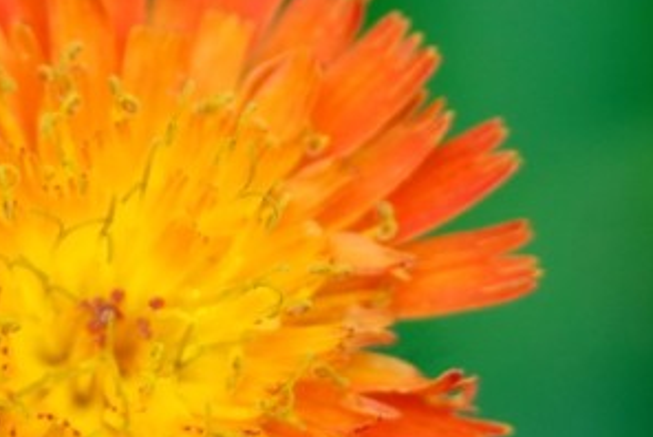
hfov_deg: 7.9
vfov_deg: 5.3
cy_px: 320
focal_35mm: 260
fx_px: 4721
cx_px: 115
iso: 200
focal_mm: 64
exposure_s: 1/100
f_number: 4.5
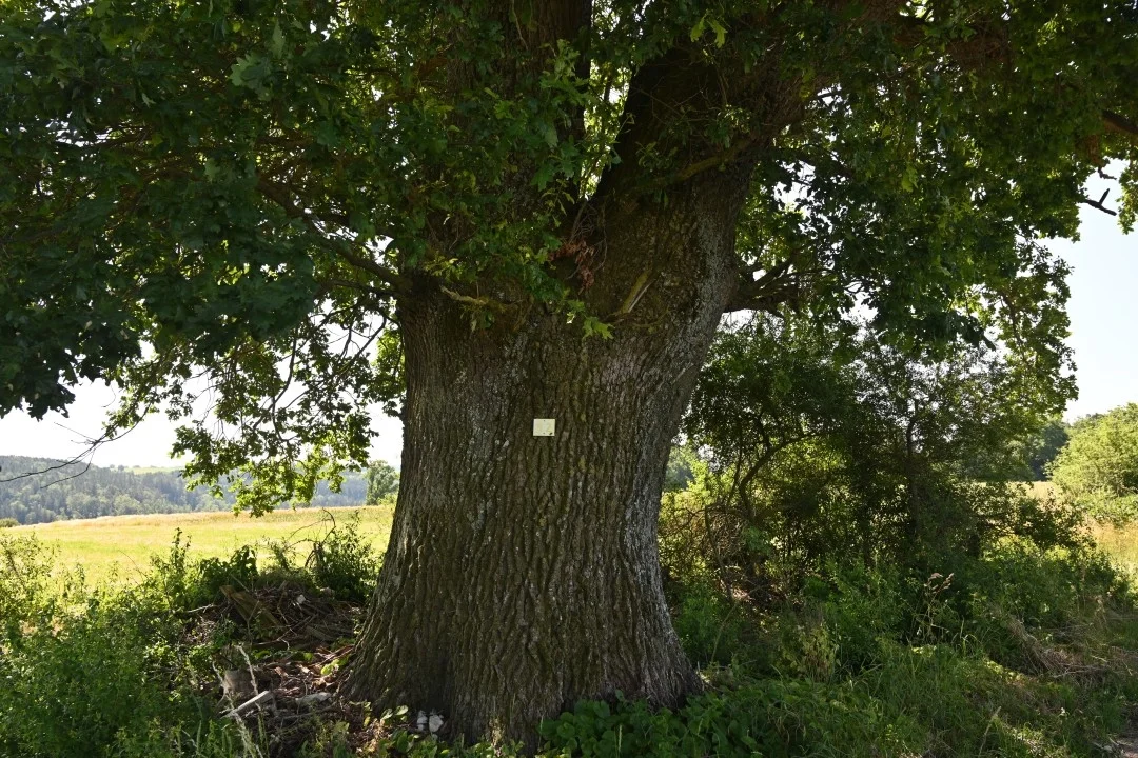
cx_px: 569
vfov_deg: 44.3
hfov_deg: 62.8
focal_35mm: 30
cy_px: 379
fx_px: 932
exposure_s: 1/250
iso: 160
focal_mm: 29.5
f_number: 5.6
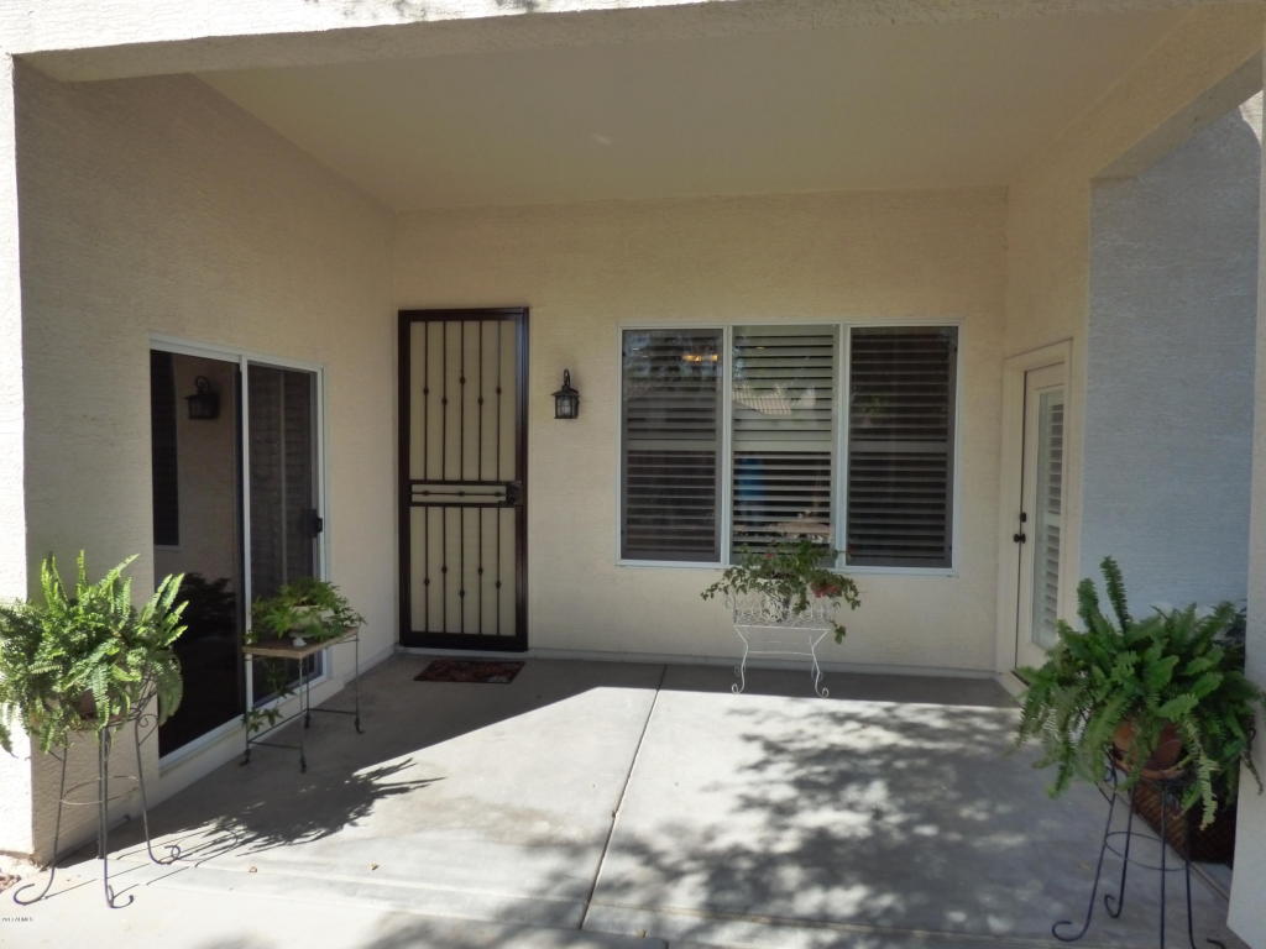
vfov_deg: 66.0
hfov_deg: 81.7
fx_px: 731
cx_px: 633
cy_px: 474
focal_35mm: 20
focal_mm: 3.58
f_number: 2.8
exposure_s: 1/1000
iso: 400
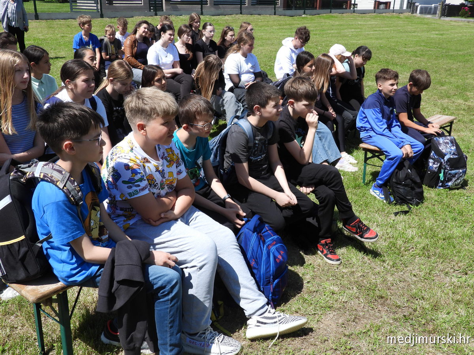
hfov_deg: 56.8
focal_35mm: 32
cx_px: 237
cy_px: 178
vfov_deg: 44.2
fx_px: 438
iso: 100
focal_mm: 5.8
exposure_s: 1/1250
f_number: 3.2
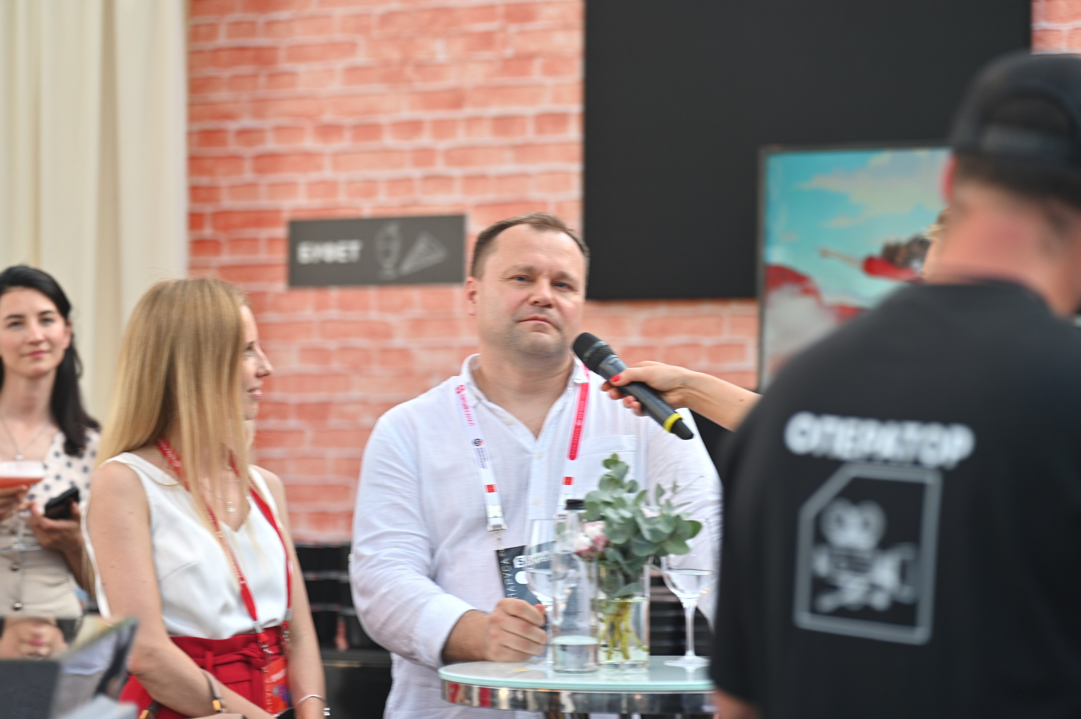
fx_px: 3151
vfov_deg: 13.0
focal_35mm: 105
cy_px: 360
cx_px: 540
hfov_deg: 19.5
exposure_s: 1/200
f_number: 2.7
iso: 100
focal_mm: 105
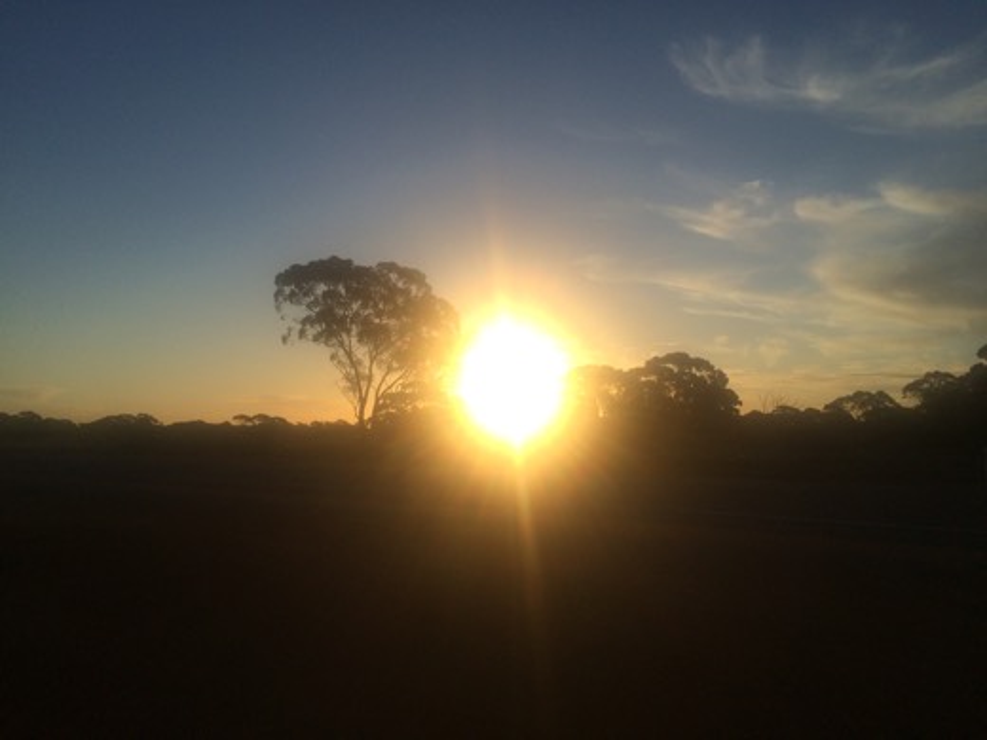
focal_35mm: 29
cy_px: 370
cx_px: 494
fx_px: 827
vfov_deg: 48.2
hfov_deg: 61.7
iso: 32
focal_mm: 4.15
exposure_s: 1/3731
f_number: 2.2
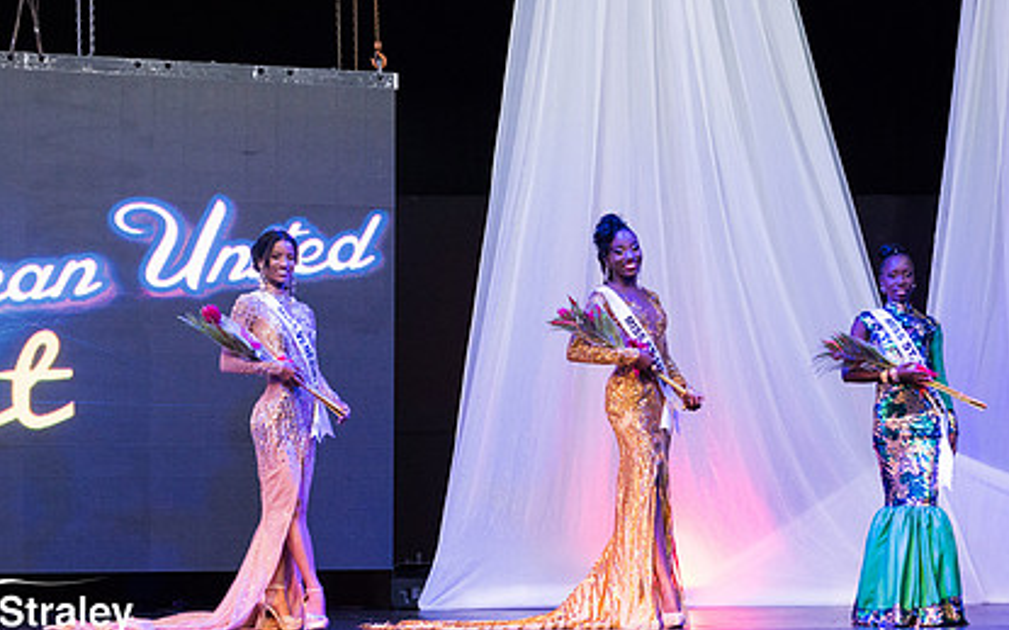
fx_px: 2446
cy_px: 388
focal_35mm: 89
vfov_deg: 14.7
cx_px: 534
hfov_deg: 23.3
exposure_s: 1/160
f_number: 5
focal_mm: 48
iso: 4000
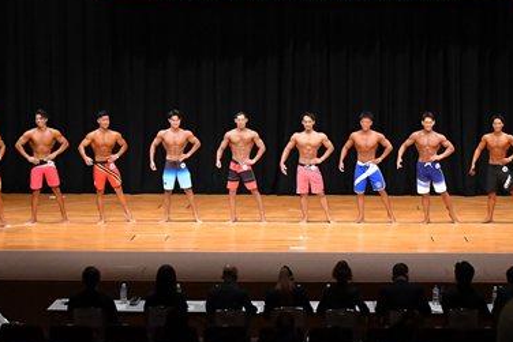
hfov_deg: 19.4
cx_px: 314
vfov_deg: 13.0
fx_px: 1497
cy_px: 102
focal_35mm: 105
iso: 4000
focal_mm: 34
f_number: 5.6
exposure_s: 1/400
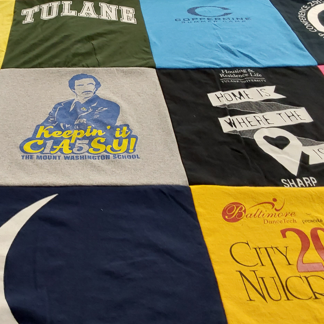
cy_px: 128
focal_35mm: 43
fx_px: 455
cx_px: 70
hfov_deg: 37.9
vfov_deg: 39.0
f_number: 1.9
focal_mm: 2.91
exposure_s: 1/60
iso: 160
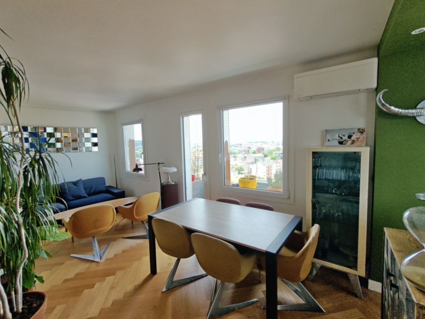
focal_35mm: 16
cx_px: 212
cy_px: 160
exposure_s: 1/100
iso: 64
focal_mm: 2.31
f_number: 2
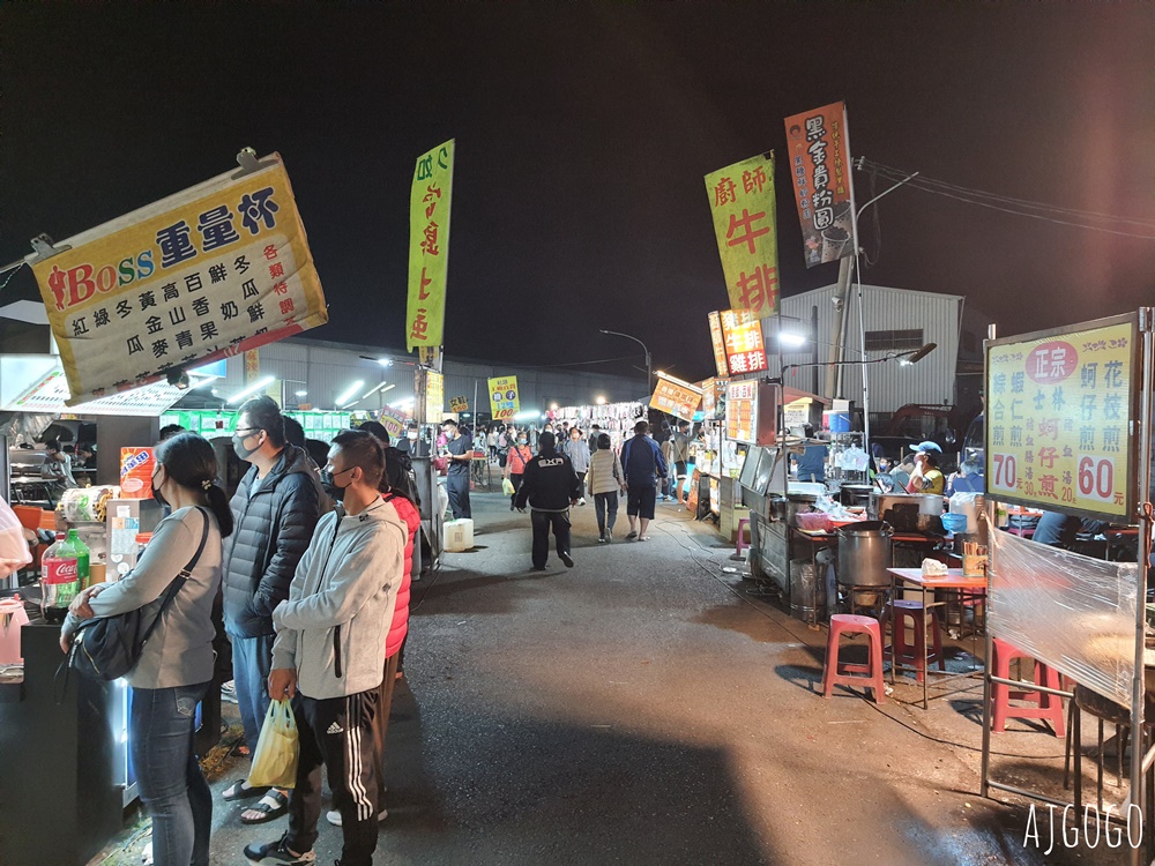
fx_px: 868
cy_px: 433
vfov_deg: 53.1
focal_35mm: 26
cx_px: 578
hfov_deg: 67.3
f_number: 1.7
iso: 250
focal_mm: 4.32
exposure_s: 1/40
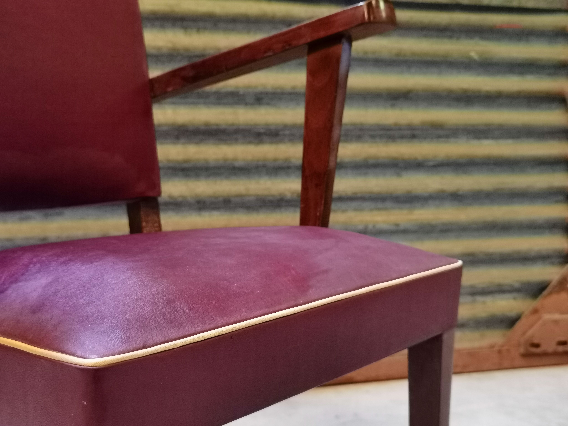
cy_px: 213
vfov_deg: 35.1
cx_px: 284
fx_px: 673
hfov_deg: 45.8
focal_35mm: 41
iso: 500
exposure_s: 1/33.3
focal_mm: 6.71
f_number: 1.9
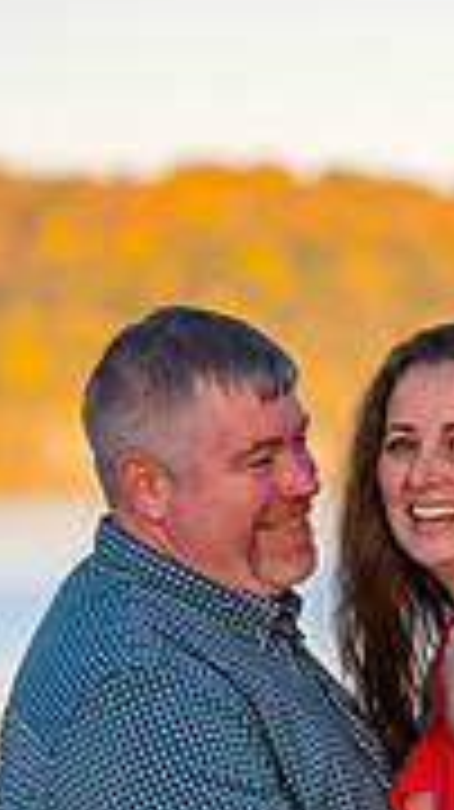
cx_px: 472
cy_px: 724
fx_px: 6861
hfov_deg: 3.8
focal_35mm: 320
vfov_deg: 6.7
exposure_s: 1/6400
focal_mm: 95
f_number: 2.8
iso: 640
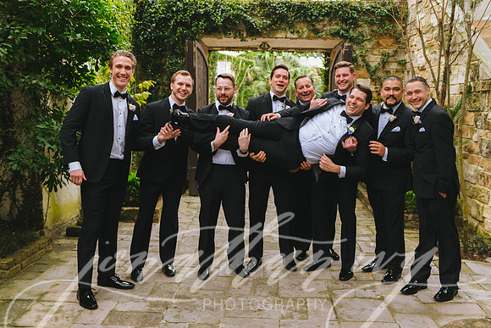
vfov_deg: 37.9
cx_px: 246
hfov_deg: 54.4
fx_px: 477
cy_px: 164
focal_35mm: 35
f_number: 4
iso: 800
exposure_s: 1/400
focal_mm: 35
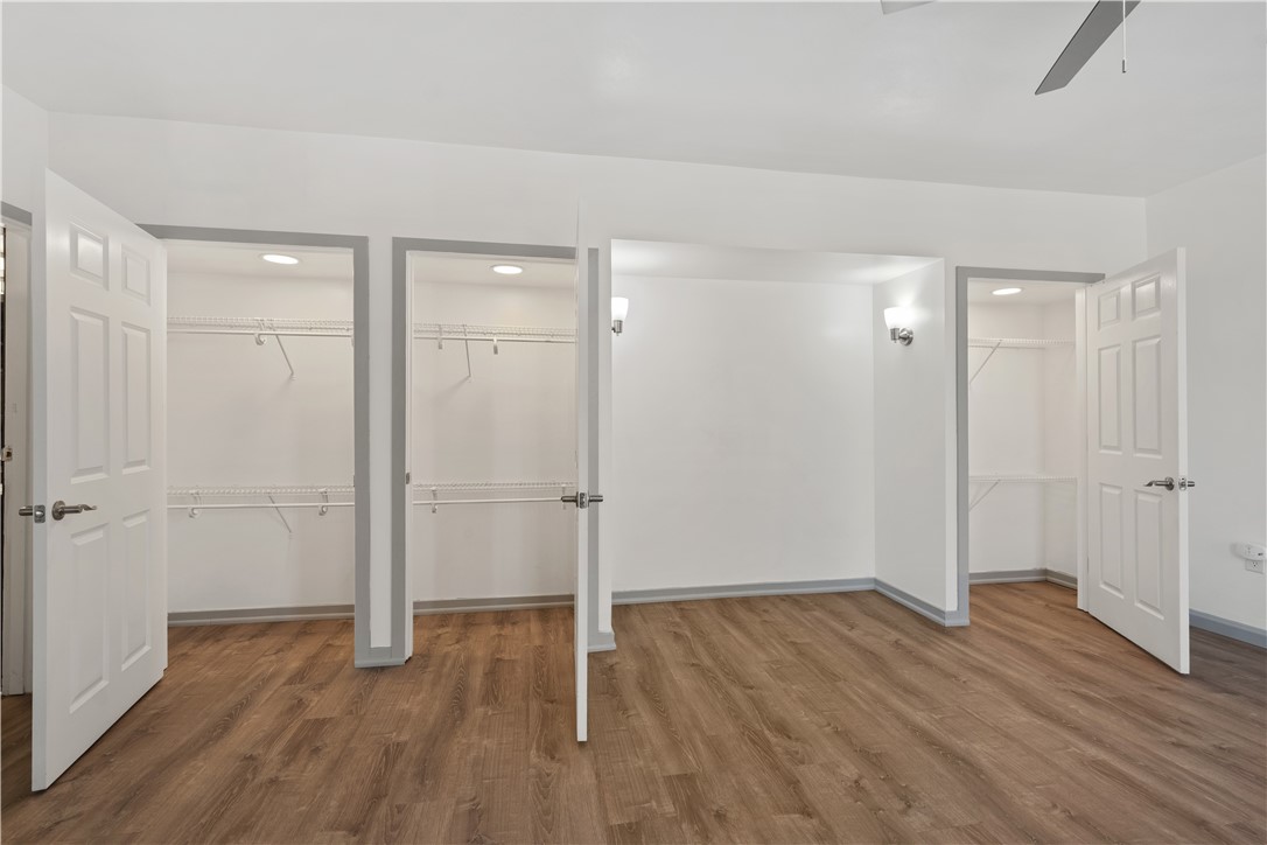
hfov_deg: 96.7
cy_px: 422
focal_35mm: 16
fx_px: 563
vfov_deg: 73.7
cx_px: 634
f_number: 6.3
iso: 320
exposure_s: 1/30
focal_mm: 16
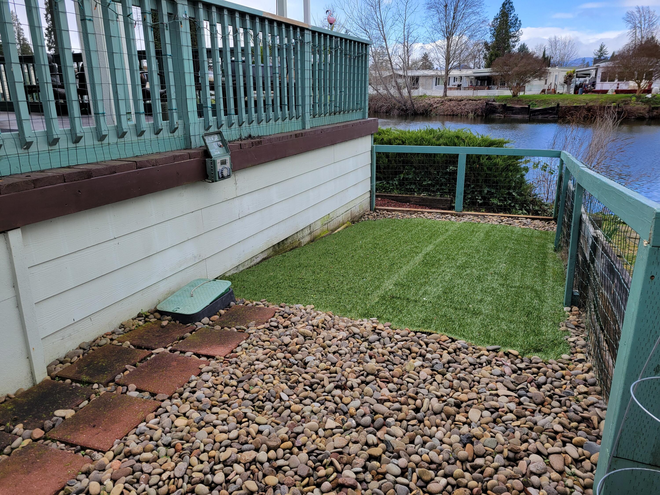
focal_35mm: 26
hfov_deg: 67.3
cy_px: 248
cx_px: 330
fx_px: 496
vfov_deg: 53.1
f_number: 1.8
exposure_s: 1/1002
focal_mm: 5.4
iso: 40
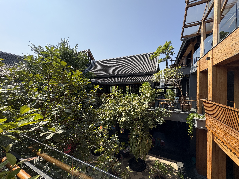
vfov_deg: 85.7
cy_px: 90
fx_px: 97
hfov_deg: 102.1
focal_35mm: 14
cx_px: 120
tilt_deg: +0.6
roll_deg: +0.0
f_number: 2.2
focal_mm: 2.22
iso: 64
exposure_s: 1/944
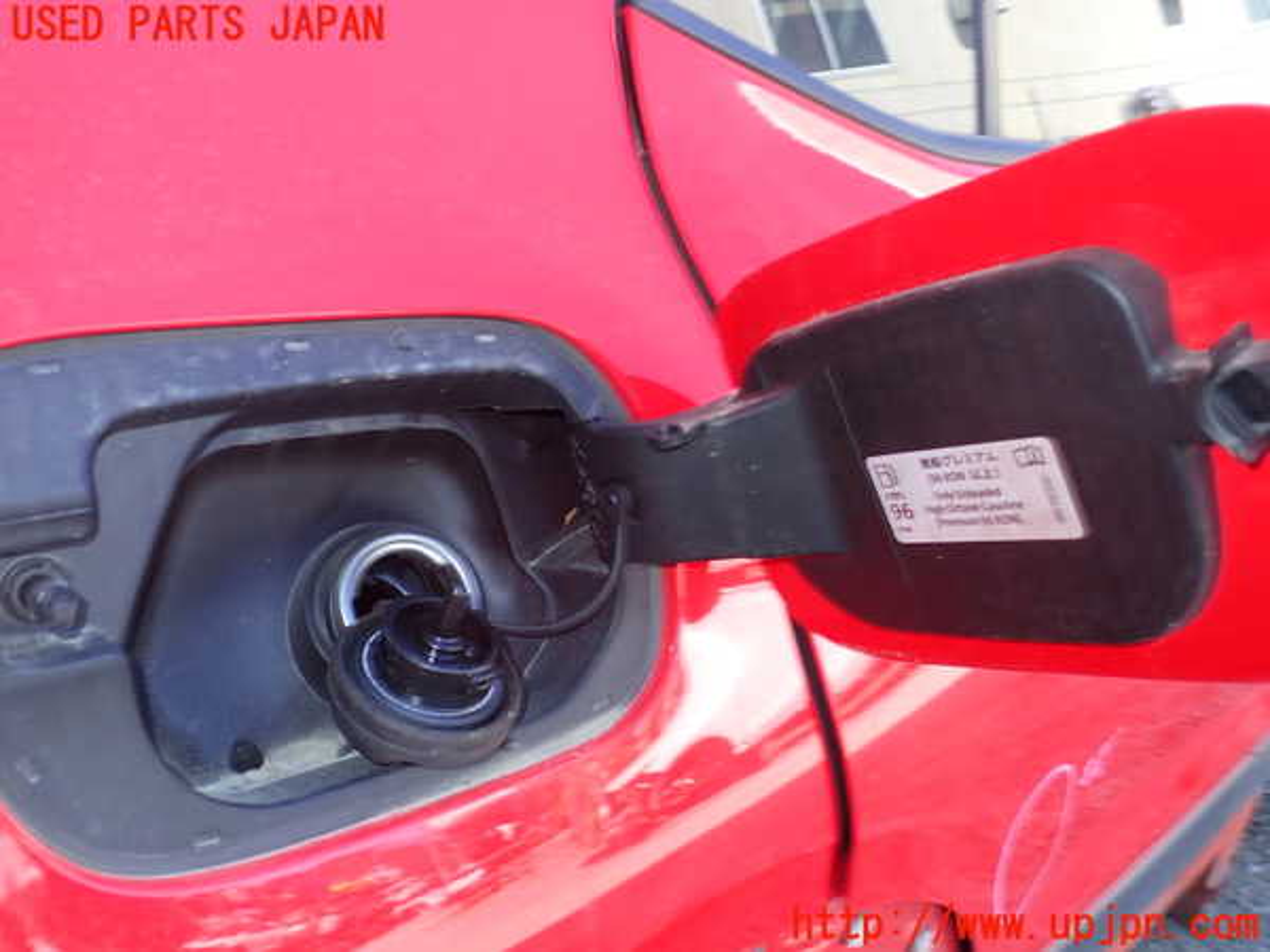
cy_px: 476
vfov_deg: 46.8
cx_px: 635
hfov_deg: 60.0
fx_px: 1101
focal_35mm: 30
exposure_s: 1/30
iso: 160
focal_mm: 5.4
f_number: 6.3
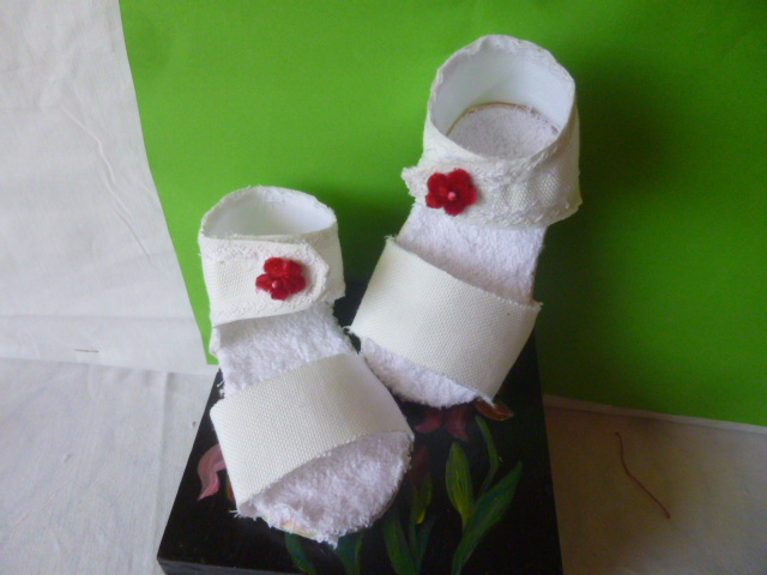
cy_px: 288
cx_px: 384
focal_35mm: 25
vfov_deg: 54.9
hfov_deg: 69.4
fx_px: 554
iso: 400
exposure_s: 1/320
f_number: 3.1
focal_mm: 4.5
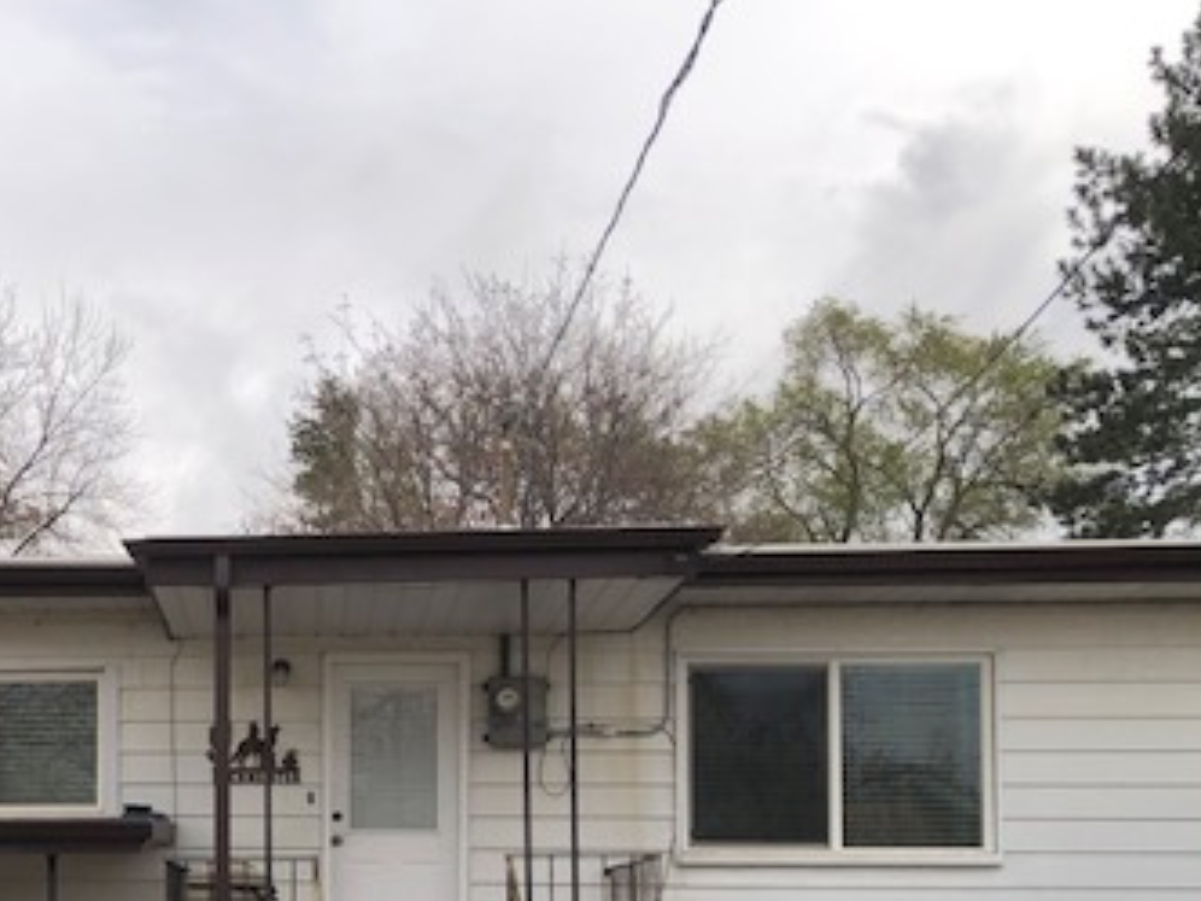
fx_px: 1874
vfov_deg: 25.9
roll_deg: +0.2
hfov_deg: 33.8
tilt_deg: +3.0
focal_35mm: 54
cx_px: 141
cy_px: 858
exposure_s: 1/2525
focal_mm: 3.99
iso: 20
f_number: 1.8
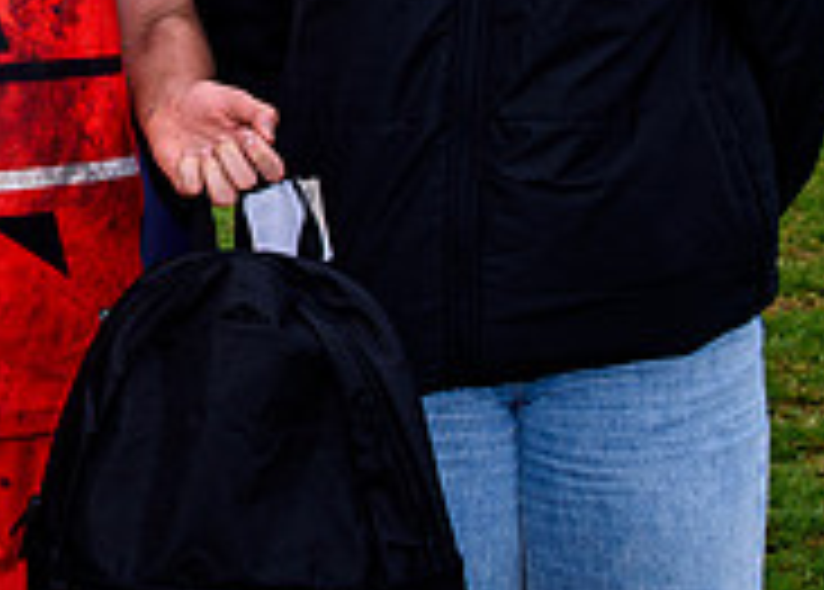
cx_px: -144
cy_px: -161
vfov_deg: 7.8
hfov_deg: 10.9
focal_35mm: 182
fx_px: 4262
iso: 100
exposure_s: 1/160
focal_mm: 27
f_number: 5.6
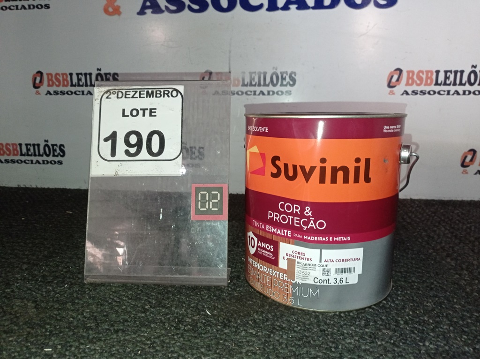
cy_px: 180
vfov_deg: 49.7
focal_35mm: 28
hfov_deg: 63.5
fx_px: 388
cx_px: 240
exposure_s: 1/30
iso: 435
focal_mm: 4.7
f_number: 1.79
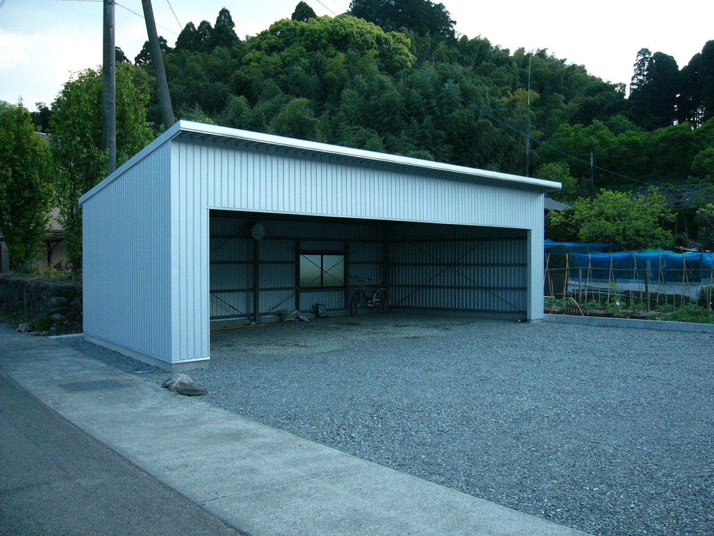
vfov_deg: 40.7
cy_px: 268
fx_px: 722
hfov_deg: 52.6
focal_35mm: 35
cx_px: 357
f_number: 2.8
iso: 100
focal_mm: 5.8
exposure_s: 1/400
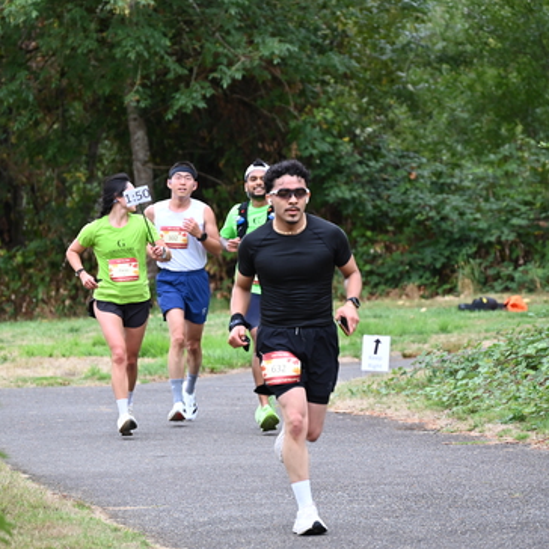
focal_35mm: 257
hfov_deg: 6.8
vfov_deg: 6.8
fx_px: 4611
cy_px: 275
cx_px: 264
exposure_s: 1/250
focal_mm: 200
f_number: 6.3
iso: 800
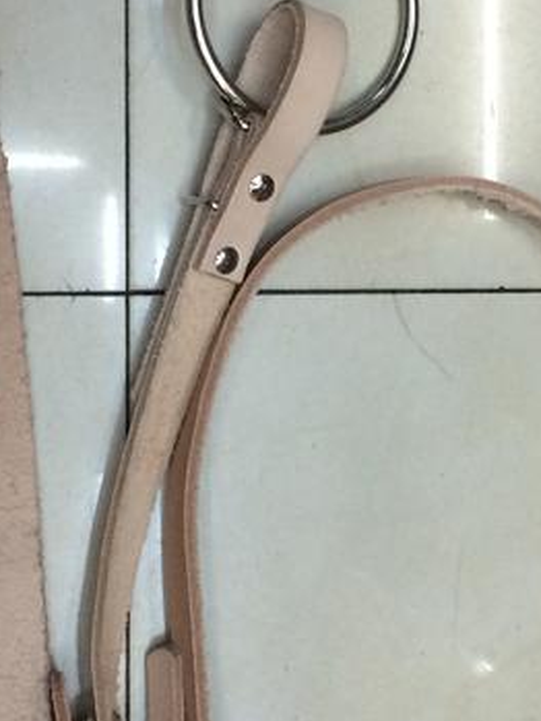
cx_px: 361
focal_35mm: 88
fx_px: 1833
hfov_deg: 16.8
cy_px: 324
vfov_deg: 22.2
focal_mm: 4.12
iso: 100
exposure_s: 1/30
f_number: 2.2
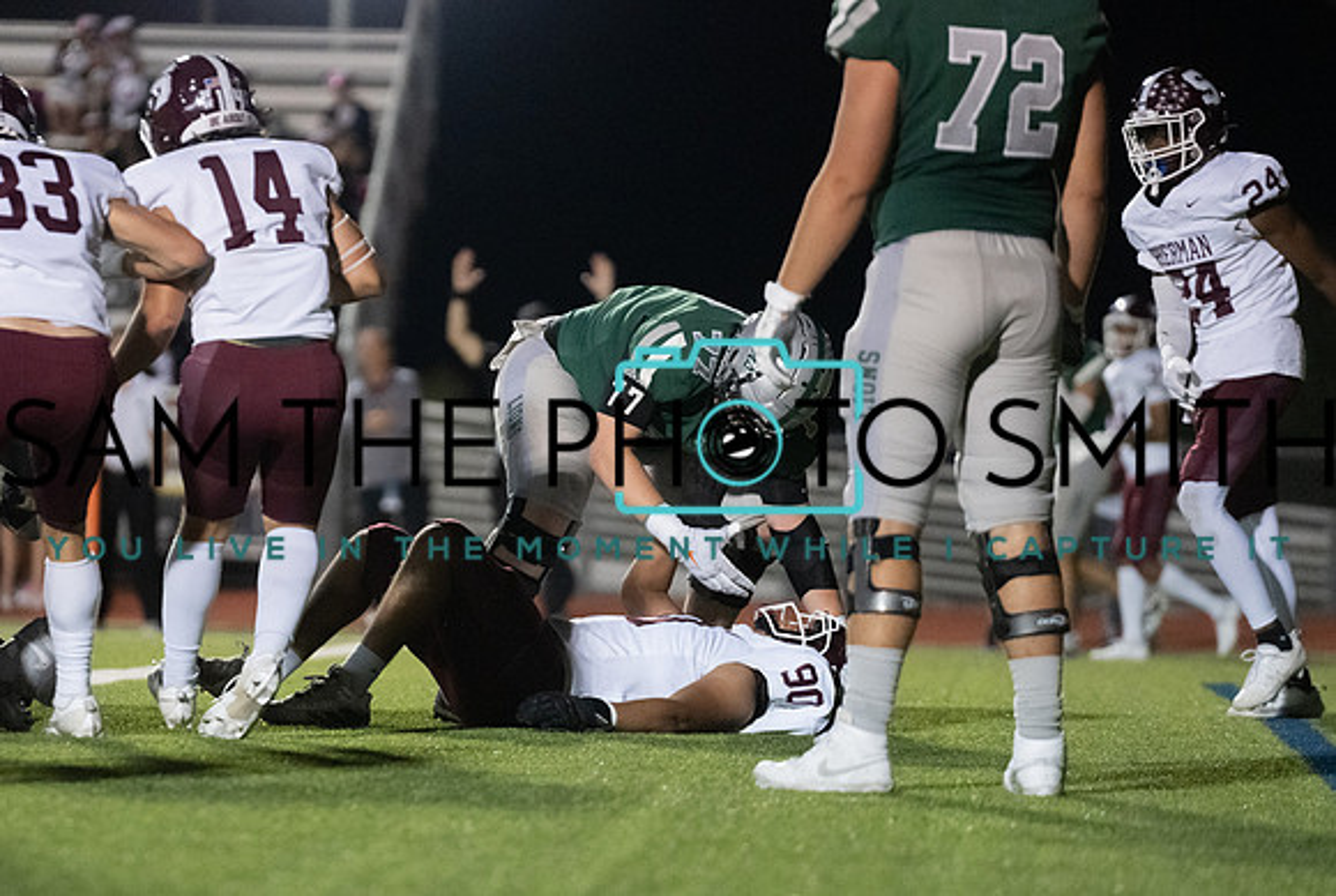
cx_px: 431
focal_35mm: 274
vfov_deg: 5.0
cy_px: 448
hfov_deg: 7.5
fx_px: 10171
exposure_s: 1/1250
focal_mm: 200
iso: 12800
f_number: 2.8
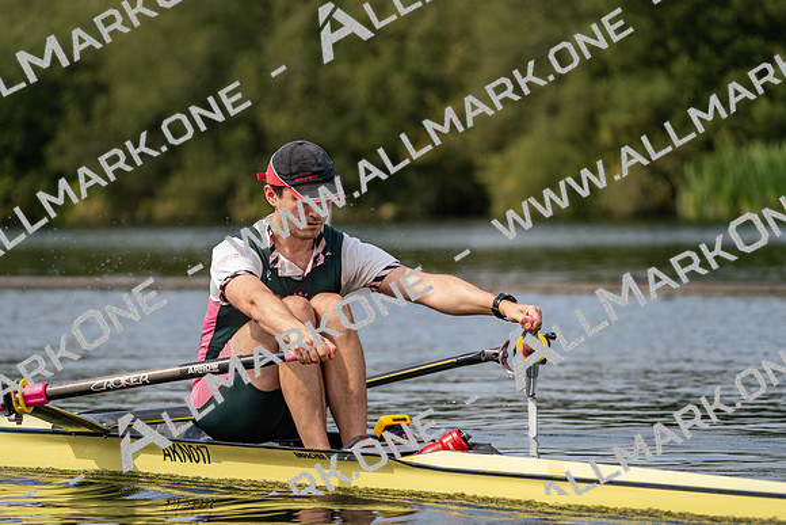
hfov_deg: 7.7
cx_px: 393
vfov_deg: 5.1
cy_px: 262
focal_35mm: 268
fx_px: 5852
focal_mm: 268
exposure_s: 1/1600
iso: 320
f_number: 5.6
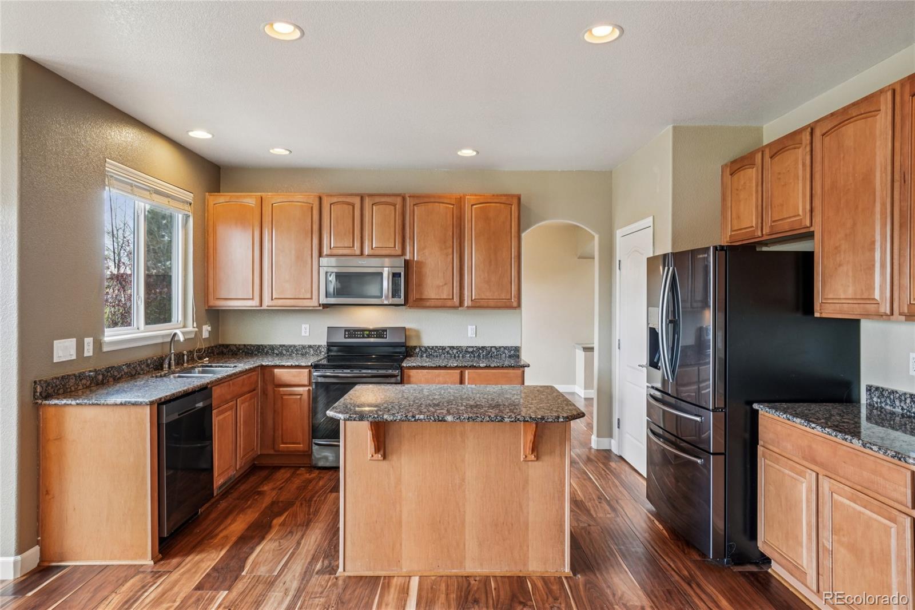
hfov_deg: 81.2
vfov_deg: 59.5
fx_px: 534
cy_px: 305
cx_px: 458
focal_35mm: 21
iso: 400
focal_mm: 14
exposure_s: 1/10
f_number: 8
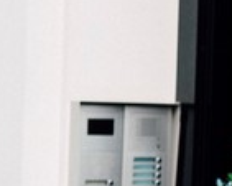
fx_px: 1374
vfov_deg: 7.7
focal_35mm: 200
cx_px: -214
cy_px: 161
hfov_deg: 9.1
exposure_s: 1/200
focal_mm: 50
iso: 200
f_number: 2.8
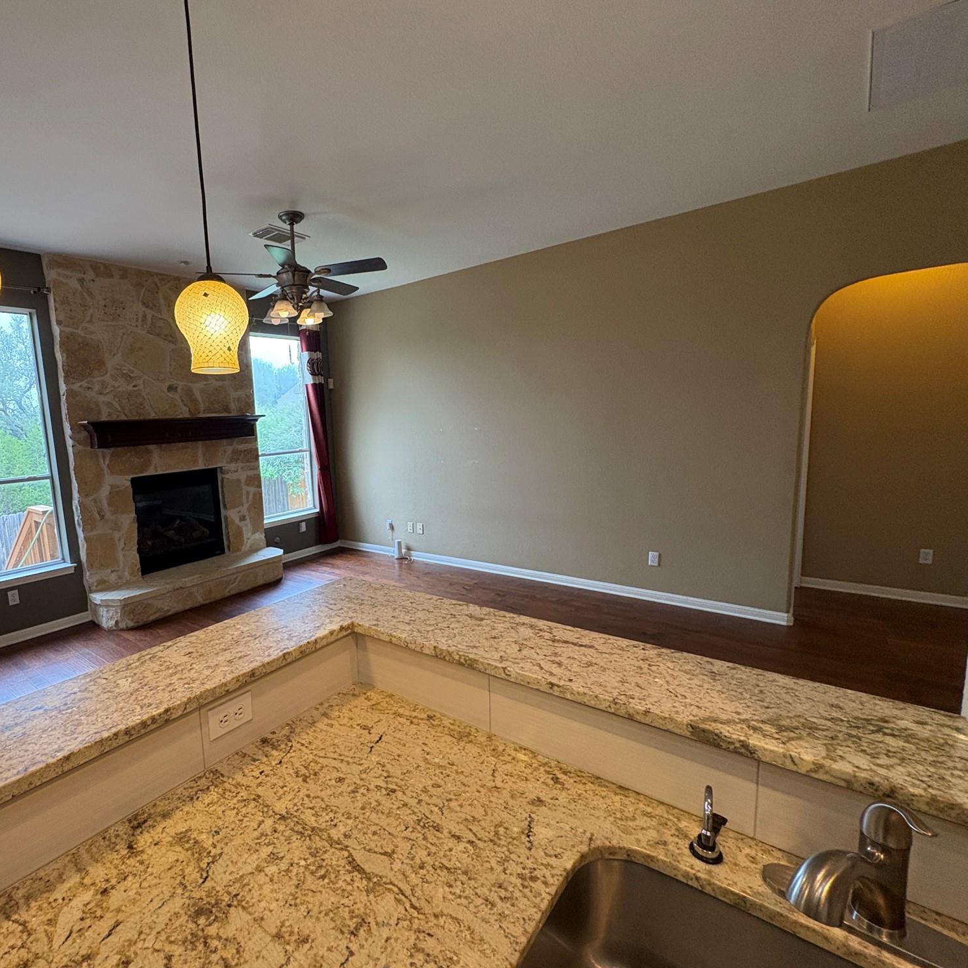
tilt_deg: -8.5
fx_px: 538
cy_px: 495
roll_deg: +3.2
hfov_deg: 82.3
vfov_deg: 84.0
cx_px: 360
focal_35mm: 17
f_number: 2.2
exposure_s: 1/120
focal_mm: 2.22
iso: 400
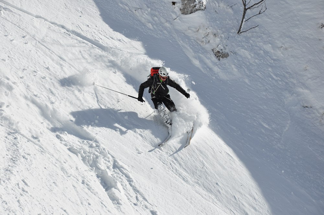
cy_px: 108
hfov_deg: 13.1
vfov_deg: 8.7
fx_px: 1416
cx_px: 162
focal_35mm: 158
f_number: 11
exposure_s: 1/640
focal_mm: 105
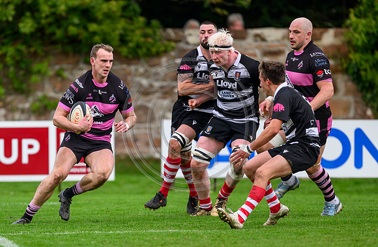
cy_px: 162
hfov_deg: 3.0
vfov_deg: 2.0
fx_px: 7103
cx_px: 131
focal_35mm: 681
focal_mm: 400
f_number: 2.8
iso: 500
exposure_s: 1/2000
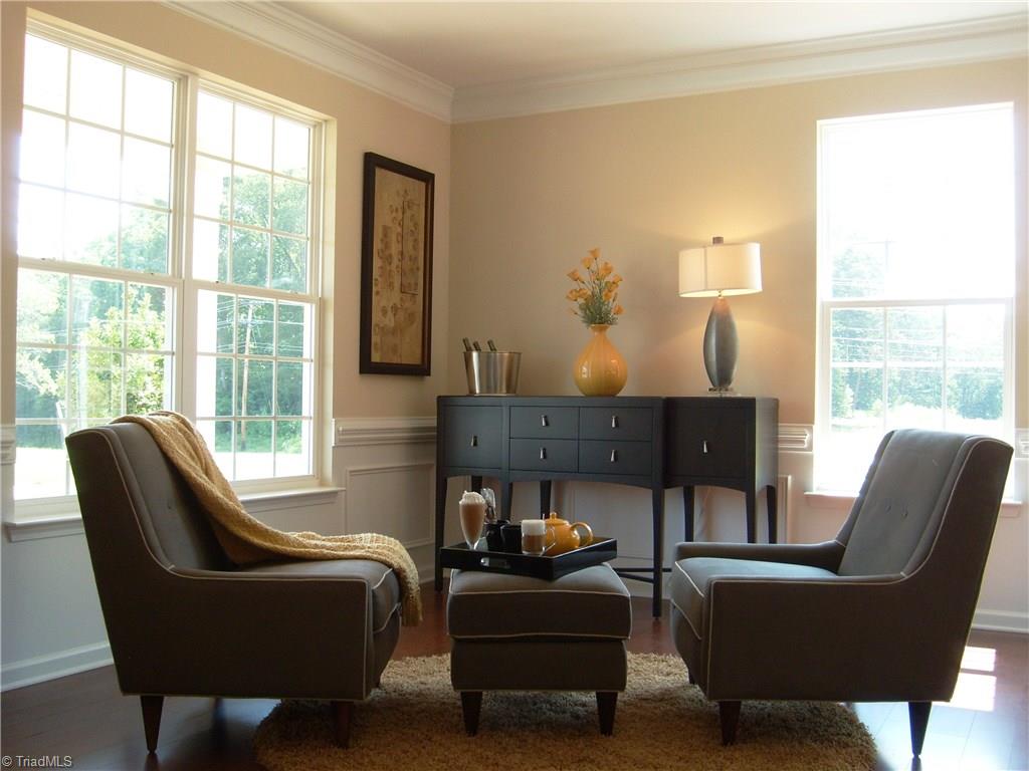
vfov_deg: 40.7
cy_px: 386
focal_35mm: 35
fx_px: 1040
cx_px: 514
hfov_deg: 52.6
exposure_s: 1/60
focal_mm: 5.8
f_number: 2.8
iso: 80
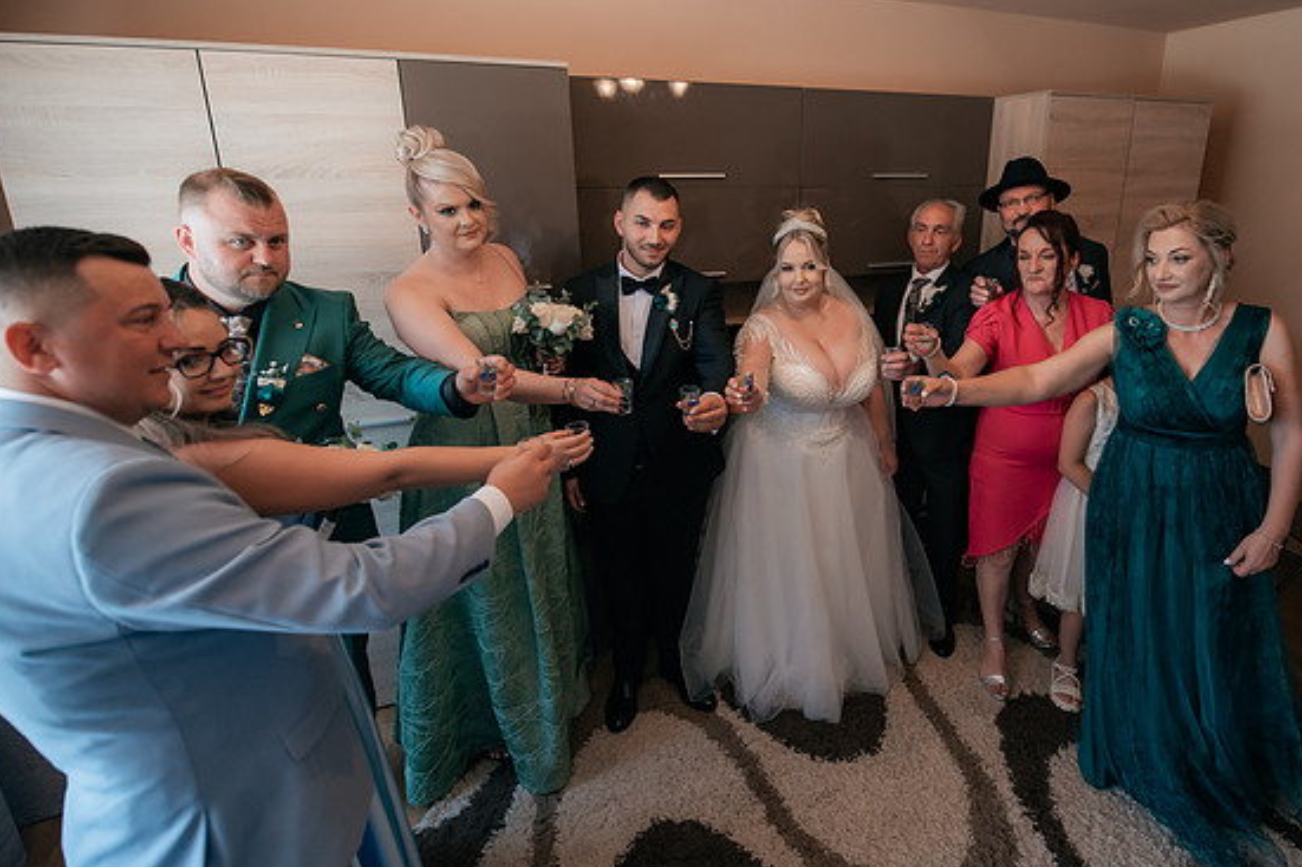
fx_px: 651
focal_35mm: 18
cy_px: 387
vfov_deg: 67.2
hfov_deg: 89.4
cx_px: 747
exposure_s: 1/320
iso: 1600
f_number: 2.8
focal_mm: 15
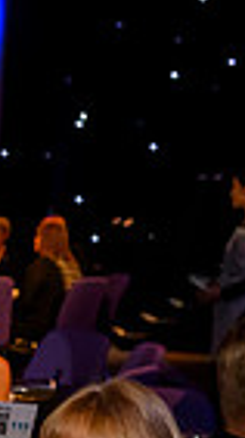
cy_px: 545
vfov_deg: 13.8
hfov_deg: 7.1
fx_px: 1749
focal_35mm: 151
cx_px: -518
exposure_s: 1/160
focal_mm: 35
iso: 4000
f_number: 4
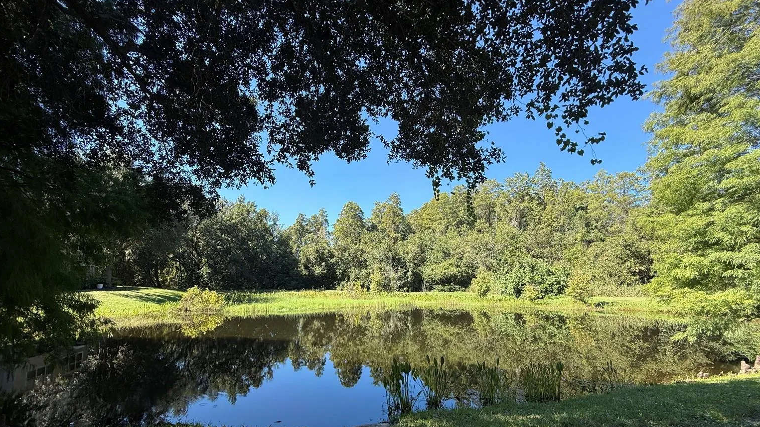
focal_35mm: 16
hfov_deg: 99.4
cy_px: 258
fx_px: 322
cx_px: 381
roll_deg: -1.5
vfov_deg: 66.4
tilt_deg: +3.8
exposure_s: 1/579
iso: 50
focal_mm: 2.22
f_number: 2.2
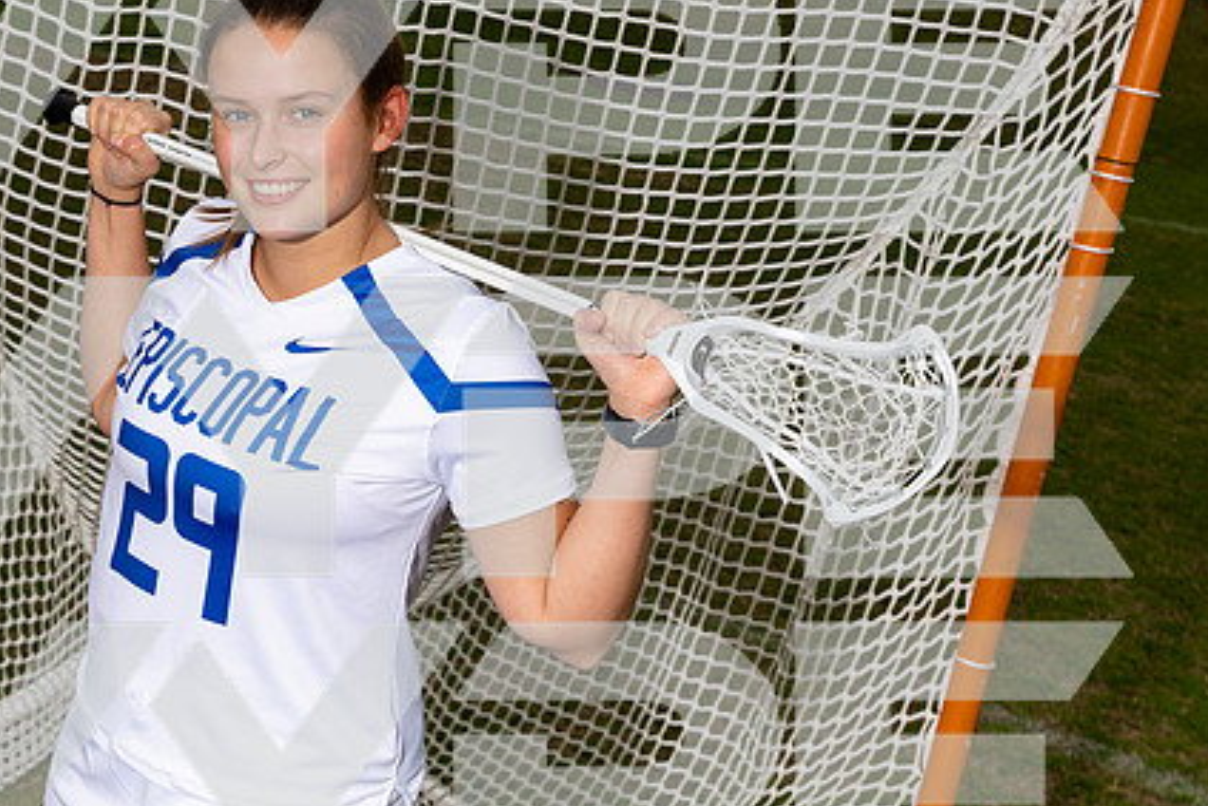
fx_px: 2987
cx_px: 407
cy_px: 429
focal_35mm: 89
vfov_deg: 15.4
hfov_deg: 22.8
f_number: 9
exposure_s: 1/250
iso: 200
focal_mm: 65
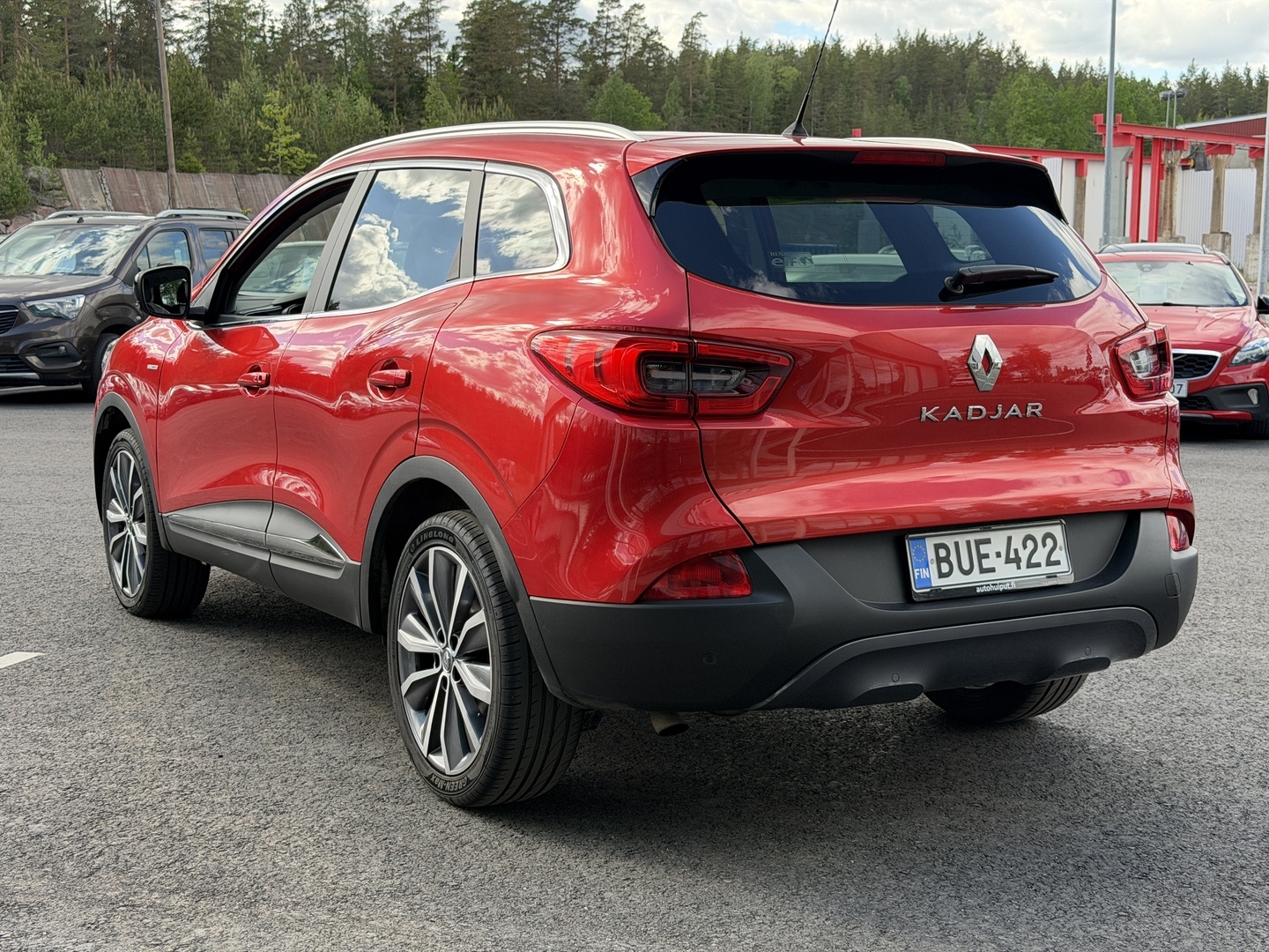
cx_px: 634
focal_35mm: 48
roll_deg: -0.3
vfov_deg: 30.3
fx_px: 1760
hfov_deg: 39.7
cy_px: 476
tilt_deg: -8.2
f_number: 1.78
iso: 80
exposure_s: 1/846
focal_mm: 6.76
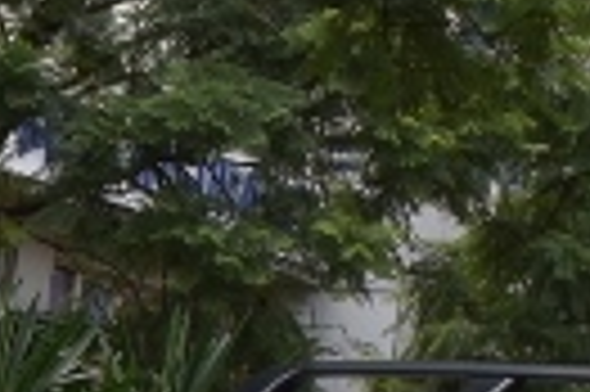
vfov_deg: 4.2
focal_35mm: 317
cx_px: -993
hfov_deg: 6.1
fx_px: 5187
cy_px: 1167
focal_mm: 27
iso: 100
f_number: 11
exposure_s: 1/200
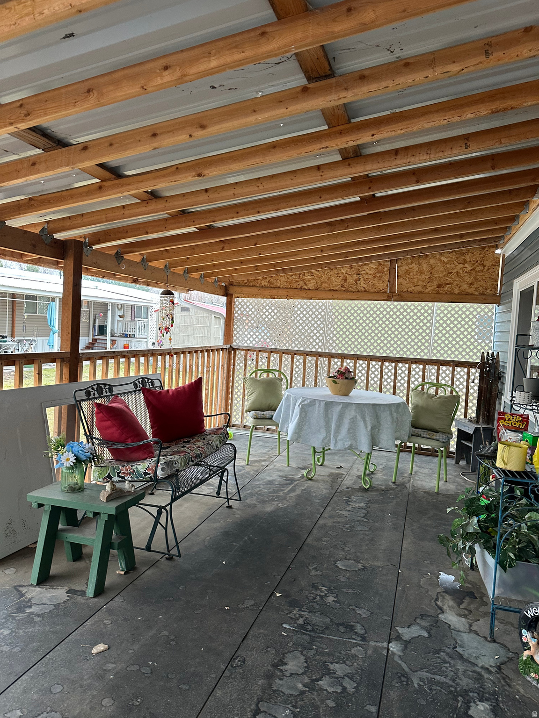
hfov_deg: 56.8
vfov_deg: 71.6
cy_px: 359
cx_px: 270
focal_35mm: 24
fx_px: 498
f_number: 1.78
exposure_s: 1/64
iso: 250
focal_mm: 6.86
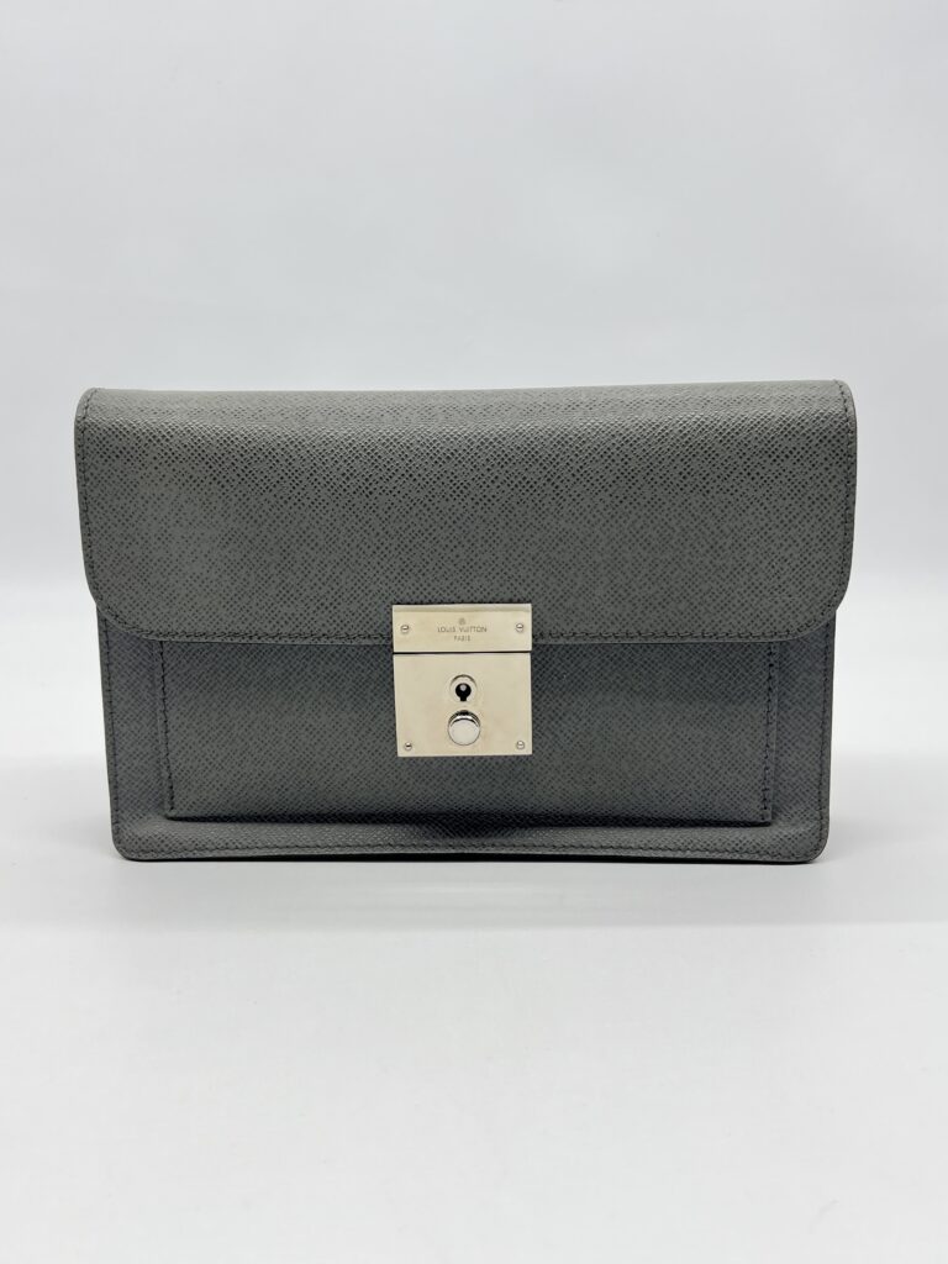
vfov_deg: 67.3
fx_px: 949
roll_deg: +1.0
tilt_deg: -10.4
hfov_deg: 53.1
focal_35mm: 26
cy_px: 632
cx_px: 474
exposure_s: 1/151
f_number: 1.5
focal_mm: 5.7
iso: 32
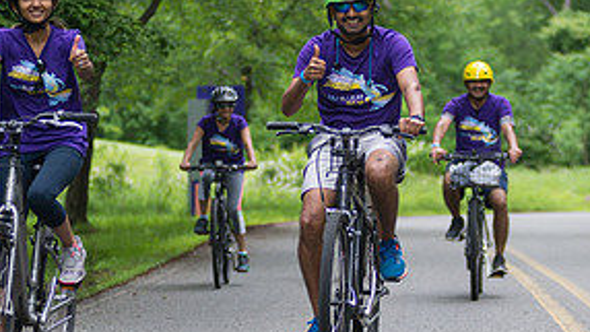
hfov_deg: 12.7
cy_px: 166
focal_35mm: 170
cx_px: 353
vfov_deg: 7.1
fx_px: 2660
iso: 400
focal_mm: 80
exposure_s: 1/800
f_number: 2.8
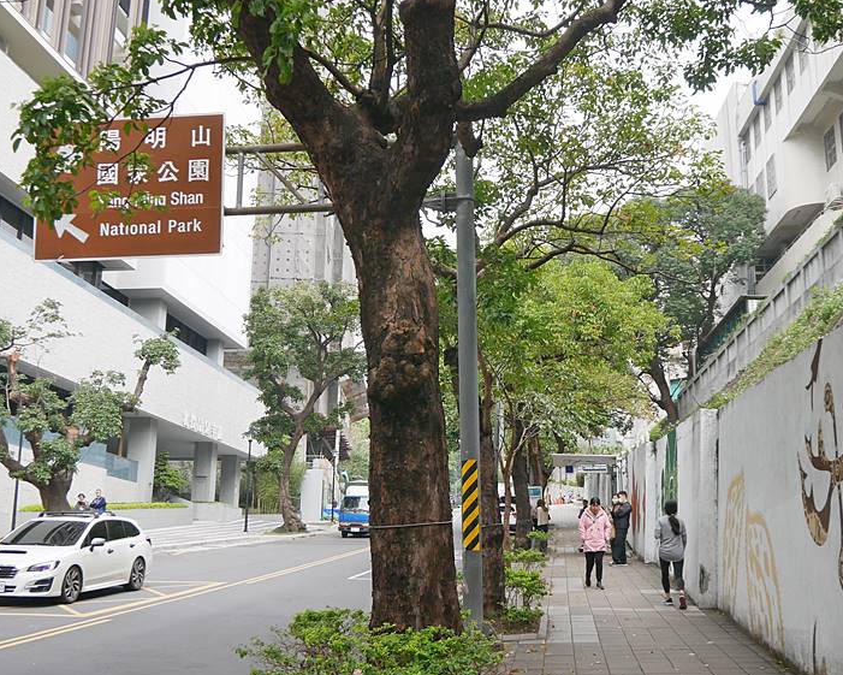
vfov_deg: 38.2
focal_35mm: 39
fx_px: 973
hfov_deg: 46.8
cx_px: 425
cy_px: 345
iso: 200
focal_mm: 14
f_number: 3.5
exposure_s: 1/500
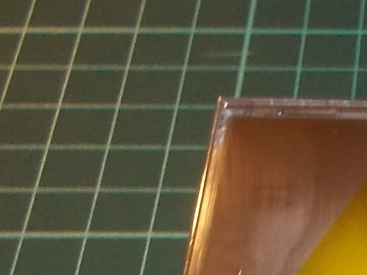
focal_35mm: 115
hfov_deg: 15.0
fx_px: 1219
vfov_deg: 11.8
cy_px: 514
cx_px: 646
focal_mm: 4.1
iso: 200
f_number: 3.3
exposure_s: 1/30
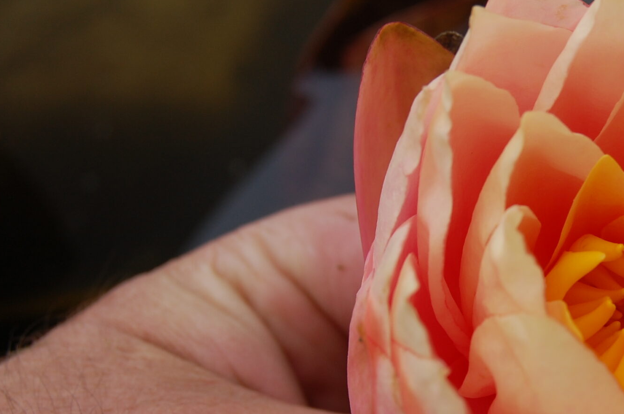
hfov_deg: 18.4
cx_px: 530
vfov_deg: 12.4
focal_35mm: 110
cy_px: 321
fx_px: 1905
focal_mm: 38
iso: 200
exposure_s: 1/250
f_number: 8
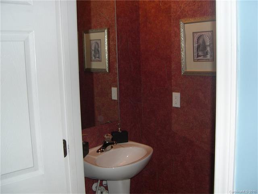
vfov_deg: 37.7
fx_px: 283
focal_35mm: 38
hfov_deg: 49.0
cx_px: 129
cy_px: 97
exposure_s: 1/60
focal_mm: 8
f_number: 2.8
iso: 100
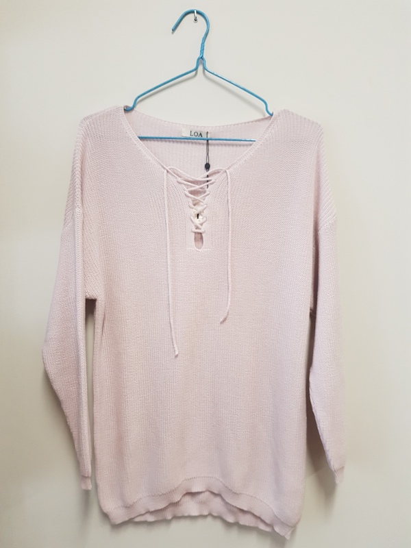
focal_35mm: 26
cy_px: 274
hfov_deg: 53.1
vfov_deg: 67.3
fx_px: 412
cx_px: 206
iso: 160
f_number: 1.7
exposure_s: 1/50
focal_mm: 4.2
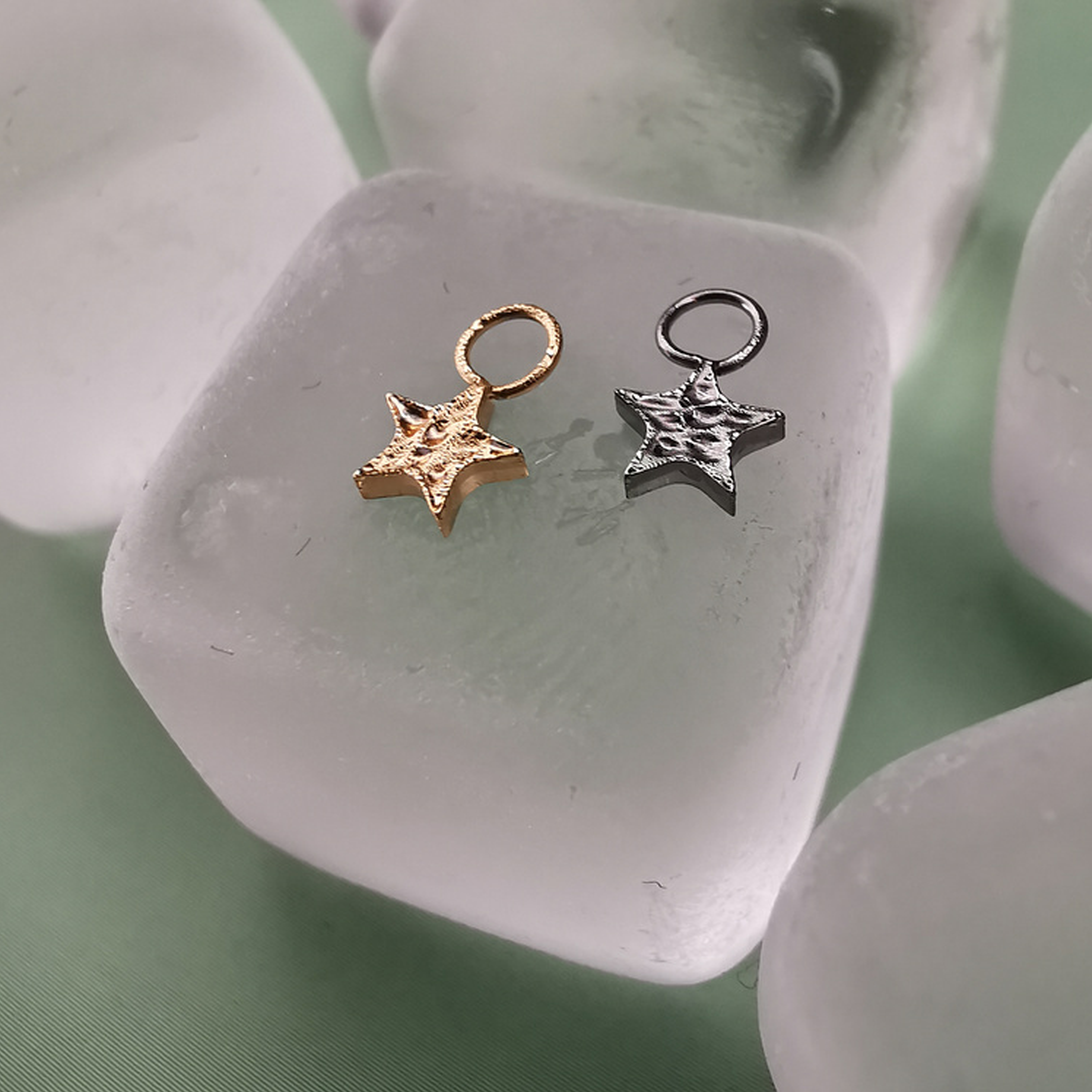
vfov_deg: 42.4
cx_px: 546
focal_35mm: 39
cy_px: 380
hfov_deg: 42.8
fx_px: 1392
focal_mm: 2.35
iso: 50
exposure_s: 1/100
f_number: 2.2
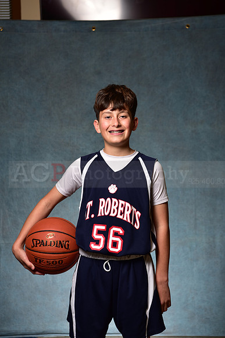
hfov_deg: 19.5
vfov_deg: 28.8
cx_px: 112
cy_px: 169
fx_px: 656
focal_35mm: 70
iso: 100
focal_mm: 70
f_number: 5
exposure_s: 1/200
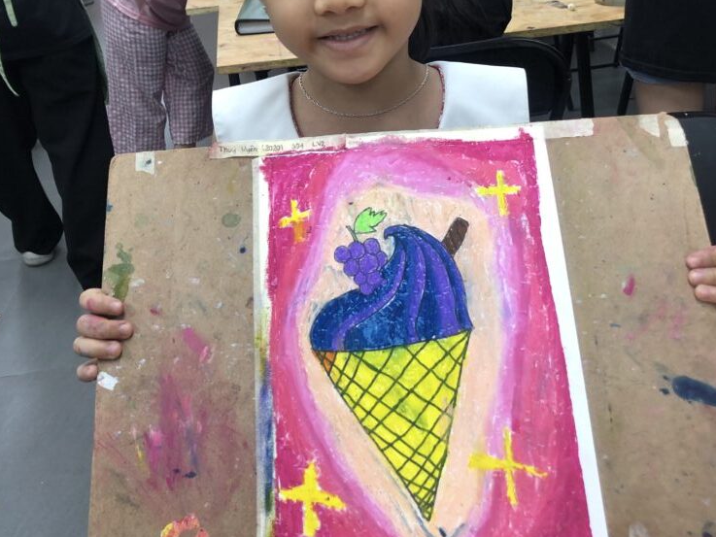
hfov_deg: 49.0
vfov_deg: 37.4
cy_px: 187
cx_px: 359
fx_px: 786
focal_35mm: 38
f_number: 1.8
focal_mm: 3.99
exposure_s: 1/100
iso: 50
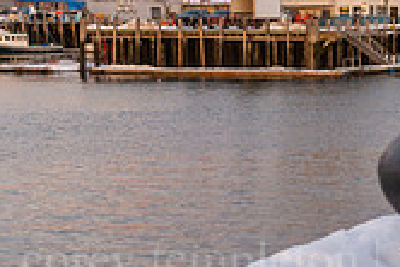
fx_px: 1323
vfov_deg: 11.4
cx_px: 342
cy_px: 263
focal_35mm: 119
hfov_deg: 17.0
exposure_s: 1/80
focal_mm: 34
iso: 250
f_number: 6.3
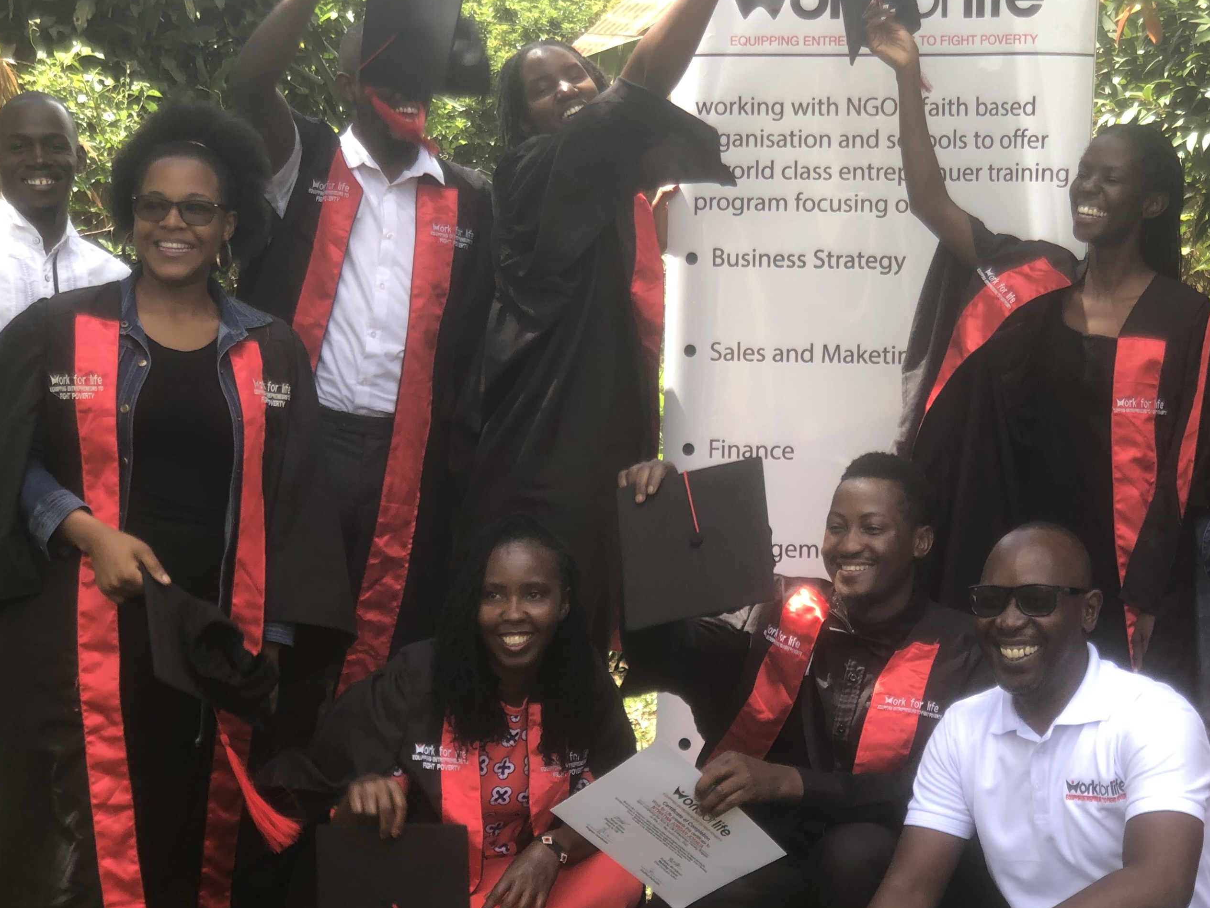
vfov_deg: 17.8
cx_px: 777
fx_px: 2902
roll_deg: -3.9
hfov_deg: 23.5
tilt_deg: -3.2
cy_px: 465
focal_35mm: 83
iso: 16
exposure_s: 1/120
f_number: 2.4
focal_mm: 6
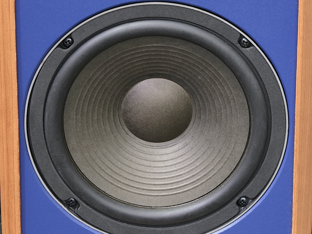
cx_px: 156
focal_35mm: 214
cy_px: 117
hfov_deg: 9.2
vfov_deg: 6.9
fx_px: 1929
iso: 100
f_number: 5.6
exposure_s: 1
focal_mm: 38.4
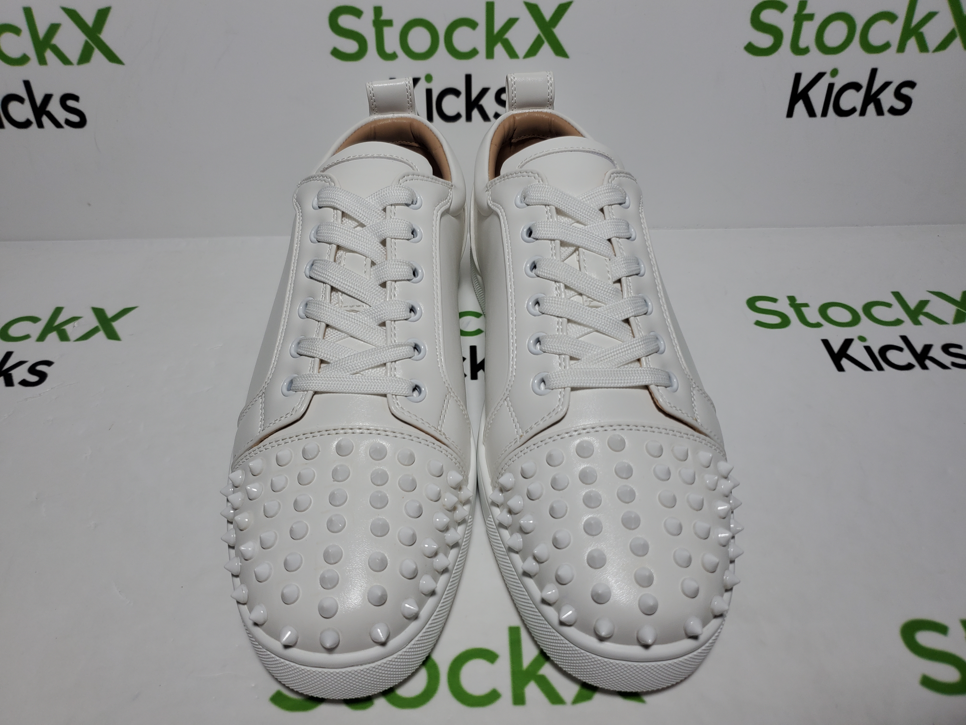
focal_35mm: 26
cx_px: 483
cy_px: 362
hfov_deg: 67.3
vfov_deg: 53.1
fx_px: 726
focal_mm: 4.3
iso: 50
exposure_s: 1/1148
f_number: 1.5
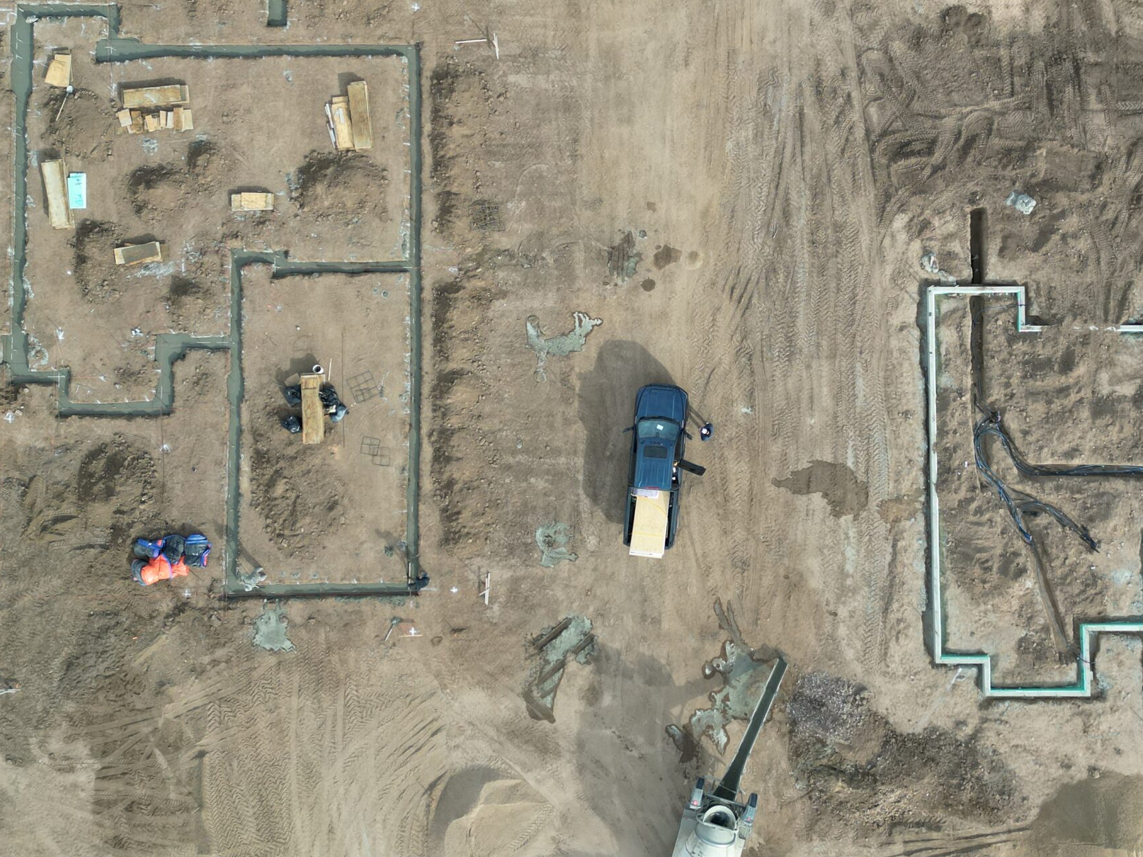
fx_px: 1189
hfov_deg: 50.8
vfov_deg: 39.5
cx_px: 724
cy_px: 341
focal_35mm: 36
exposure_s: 1/1000
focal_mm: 6.72
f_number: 1.7
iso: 110
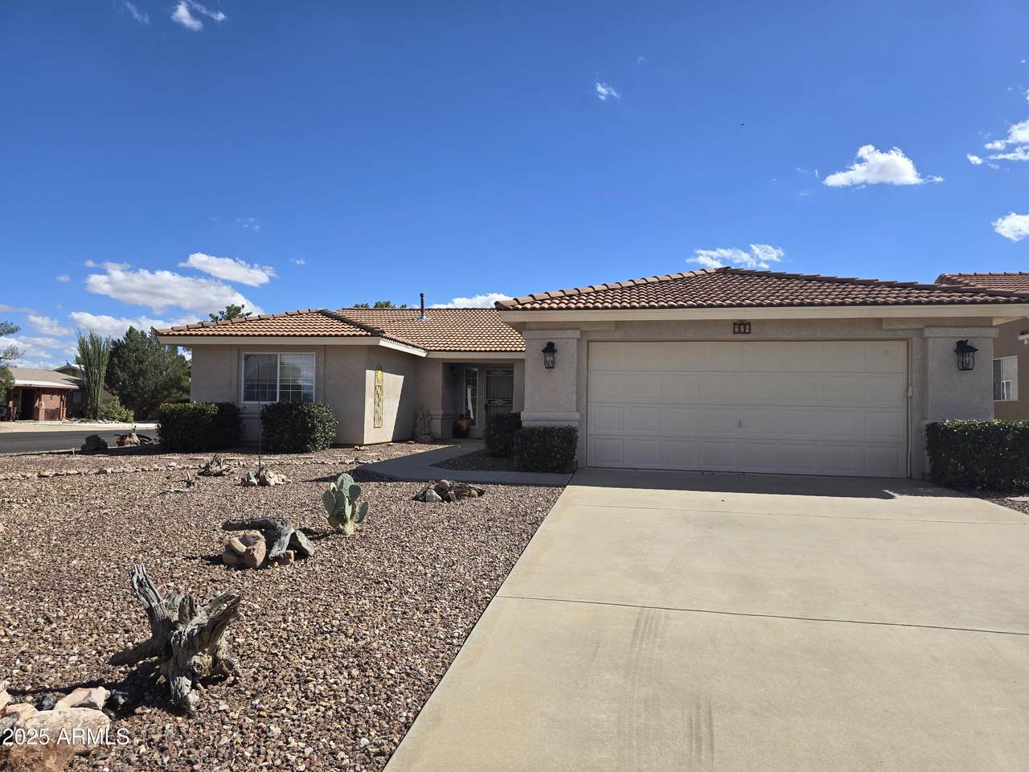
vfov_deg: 58.9
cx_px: 514
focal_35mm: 23
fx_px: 684
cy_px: 386
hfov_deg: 73.9
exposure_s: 1/978
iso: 12
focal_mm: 6.3
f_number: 1.7
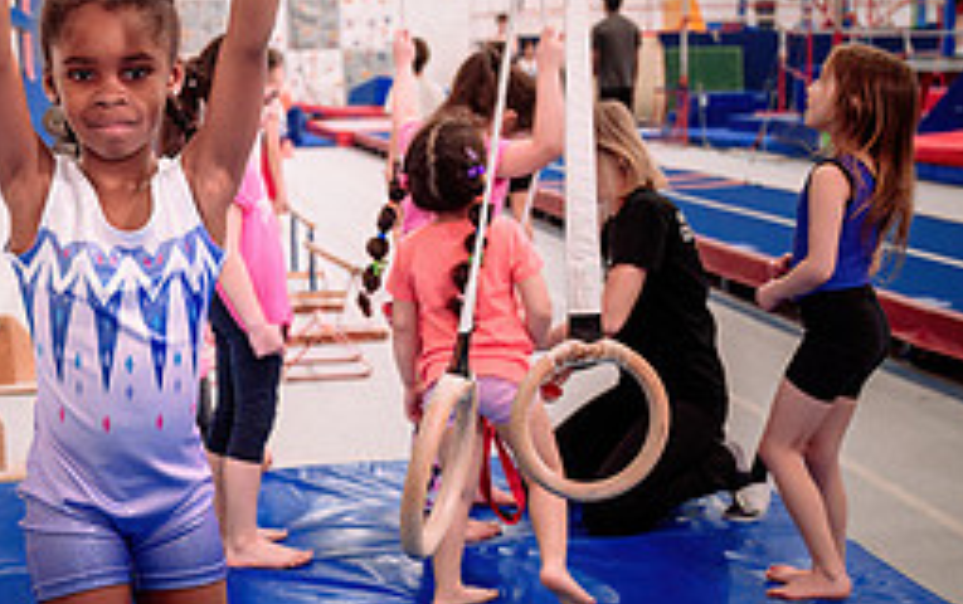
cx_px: 415
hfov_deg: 31.0
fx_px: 1734
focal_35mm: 66
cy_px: 349
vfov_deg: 19.8
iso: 1600
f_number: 2.8
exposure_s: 1/400
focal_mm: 28.5
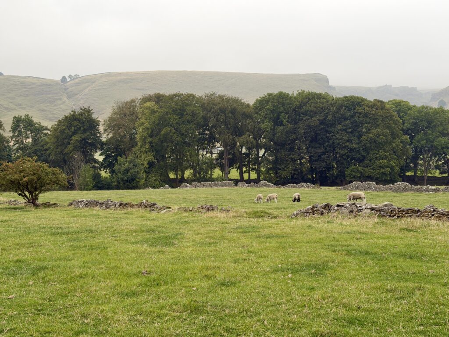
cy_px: 168
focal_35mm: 48
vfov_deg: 30.3
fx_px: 623
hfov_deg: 39.7
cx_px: 224
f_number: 1.78
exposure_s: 1/60
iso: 100
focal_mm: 6.76
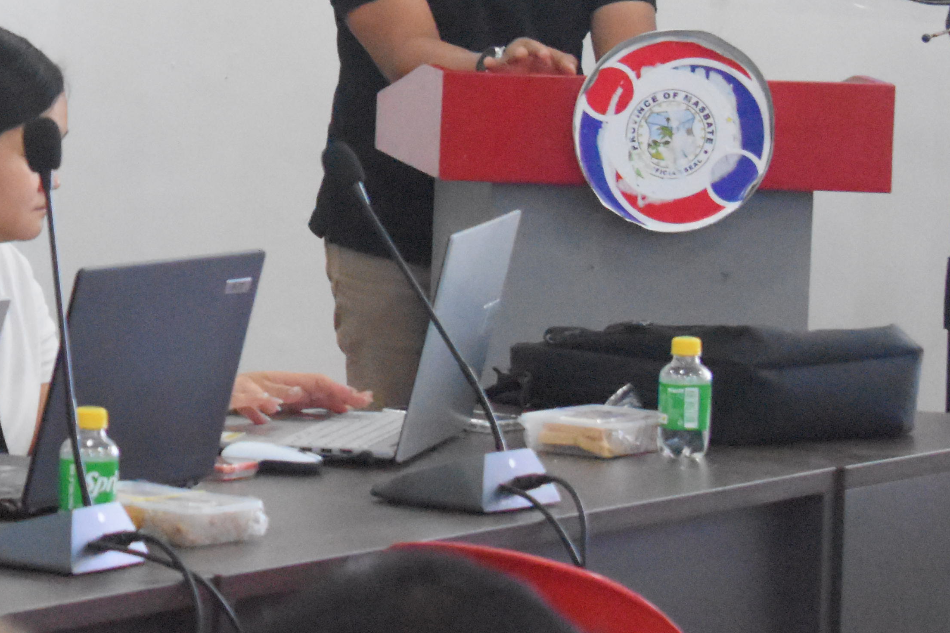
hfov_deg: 9.0
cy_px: -49
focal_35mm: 224
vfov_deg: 6.1
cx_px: -297
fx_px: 5921
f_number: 5.6
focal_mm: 55
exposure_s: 1/125
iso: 7200
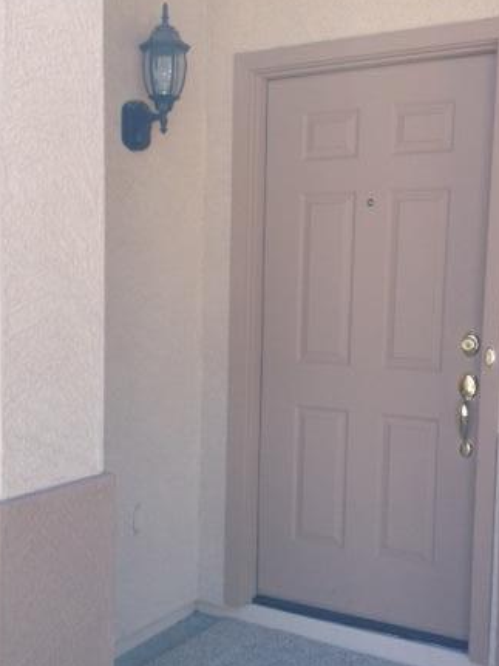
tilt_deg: -8.6
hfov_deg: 28.0
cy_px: 375
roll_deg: -2.7
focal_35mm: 52
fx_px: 1000
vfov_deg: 36.8
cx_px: 233
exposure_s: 1/282
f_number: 2.4
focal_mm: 4.28
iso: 50
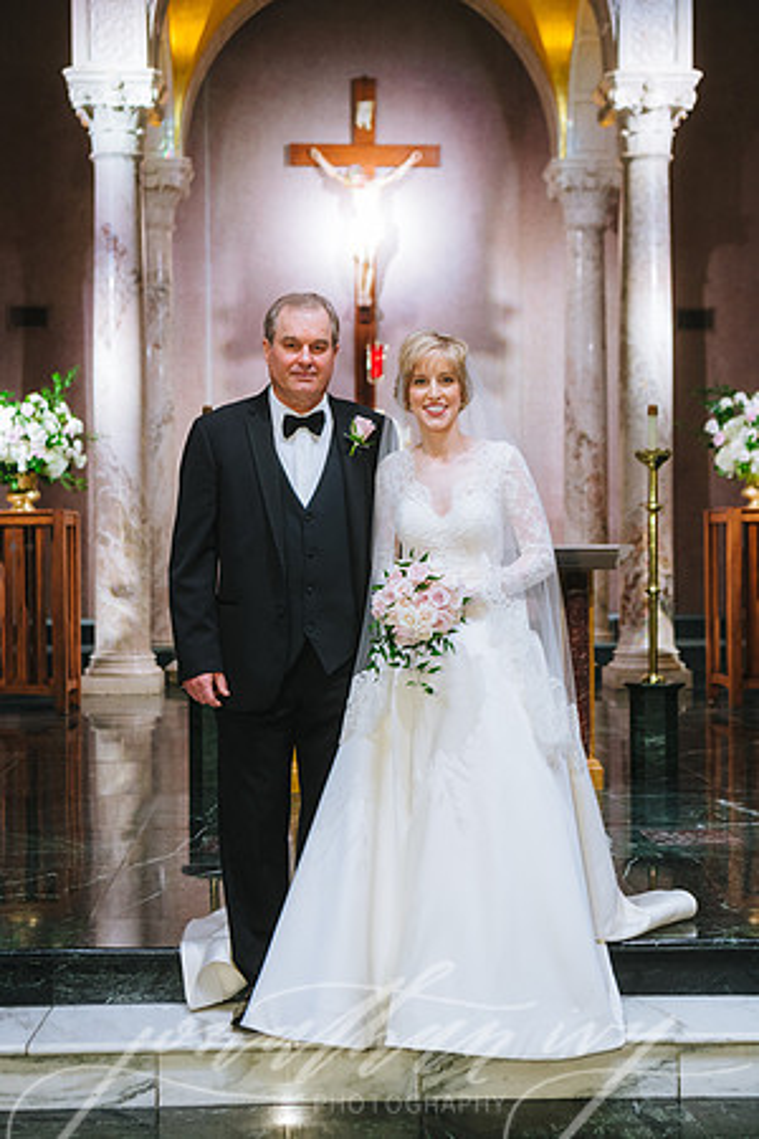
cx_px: 380
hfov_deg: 26.0
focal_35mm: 52
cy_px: 570
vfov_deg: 38.2
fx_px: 1644
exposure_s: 1/125
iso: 1250
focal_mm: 52
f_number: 4
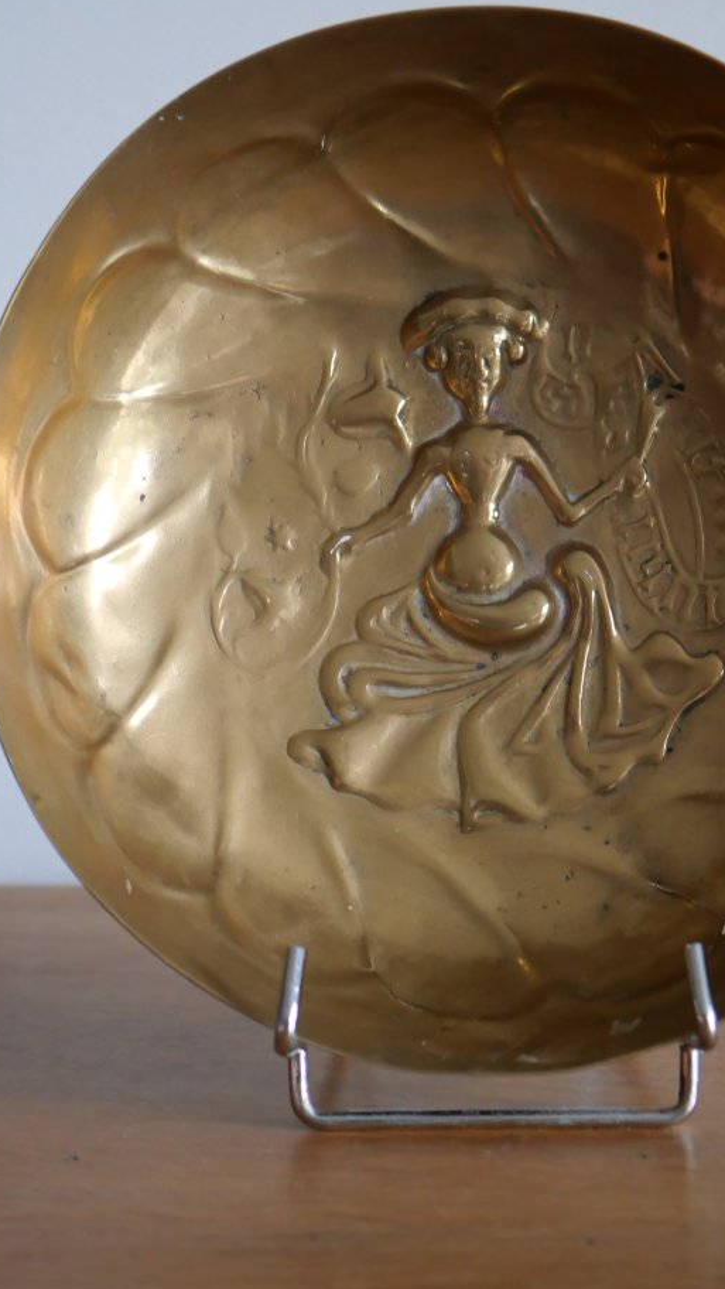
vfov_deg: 24.7
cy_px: 629
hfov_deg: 14.0
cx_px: 459
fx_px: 2939
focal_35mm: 86
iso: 1250
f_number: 2.8
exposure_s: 1/125
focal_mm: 30
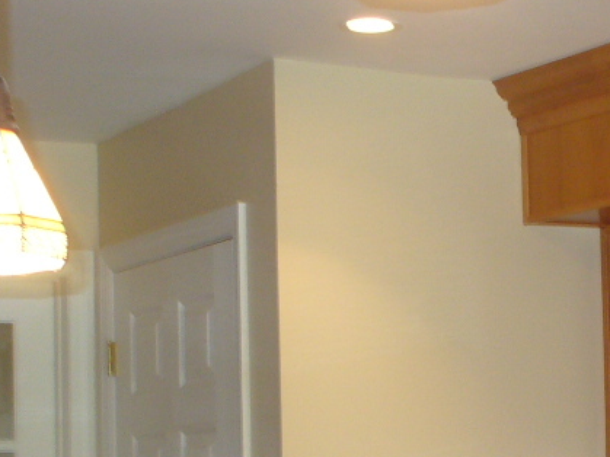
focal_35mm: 113
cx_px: 412
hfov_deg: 17.4
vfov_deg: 12.9
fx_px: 1991
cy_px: 490
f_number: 2.8
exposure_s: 1/13
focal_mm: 6.1
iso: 100
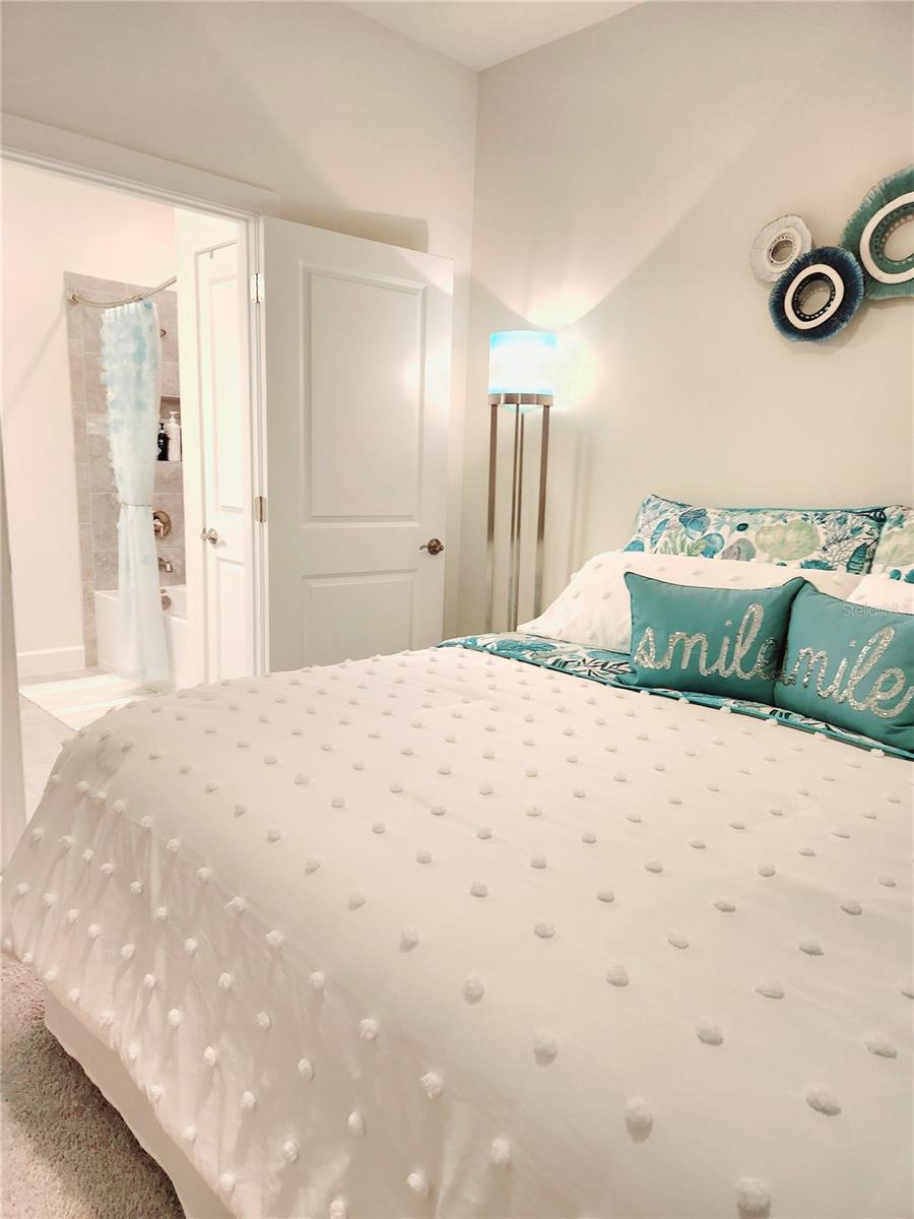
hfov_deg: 58.9
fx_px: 810
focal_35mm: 23
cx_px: 457
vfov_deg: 73.9
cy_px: 610
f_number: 1.8
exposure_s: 1/120
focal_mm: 5.4
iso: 160
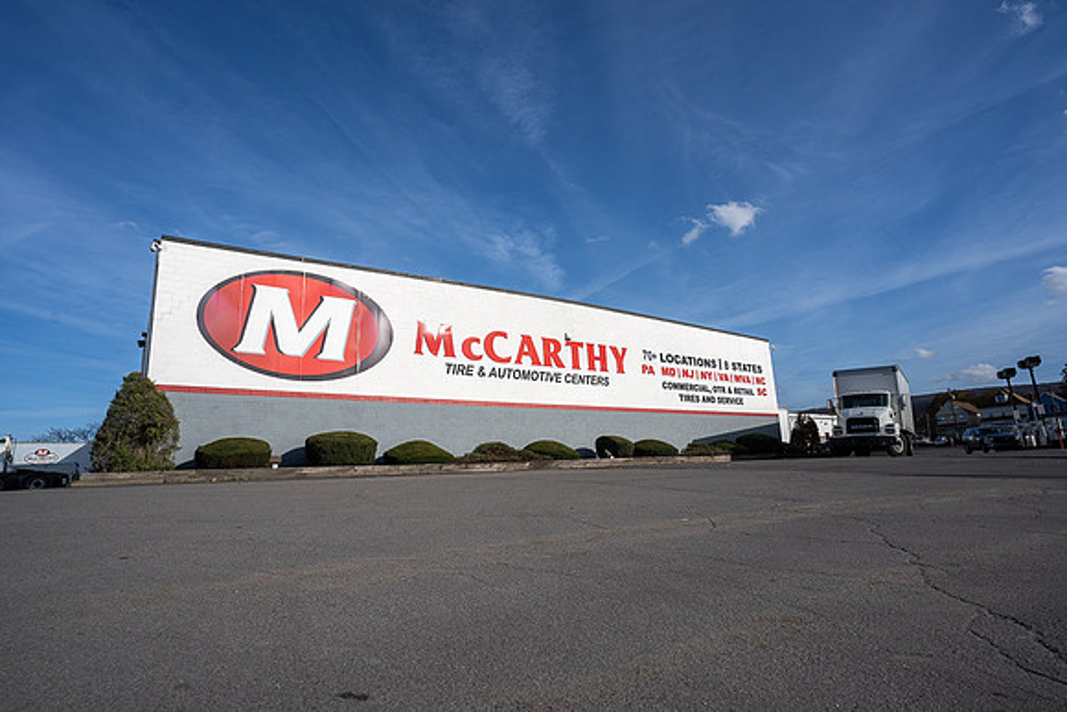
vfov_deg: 64.6
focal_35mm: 19
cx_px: 534
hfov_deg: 86.9
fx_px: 563
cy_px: 356
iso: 125
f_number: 7.1
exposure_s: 1/1000
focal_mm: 19
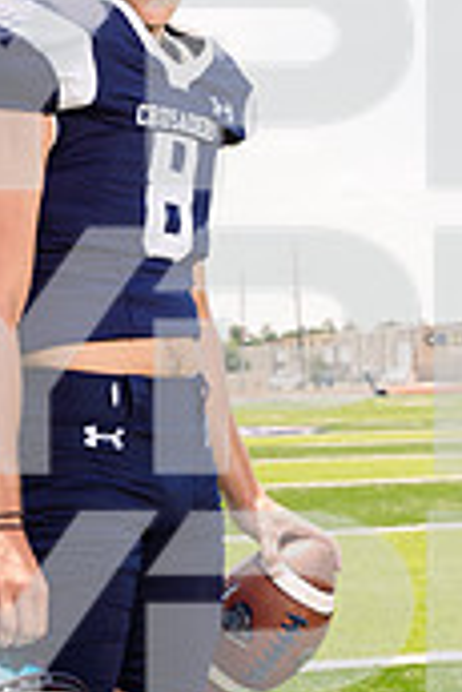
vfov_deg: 21.7
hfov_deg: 14.5
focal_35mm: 94
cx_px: 108
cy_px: 354
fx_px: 1806
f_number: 5.6
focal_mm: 36
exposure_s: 1/250
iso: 50
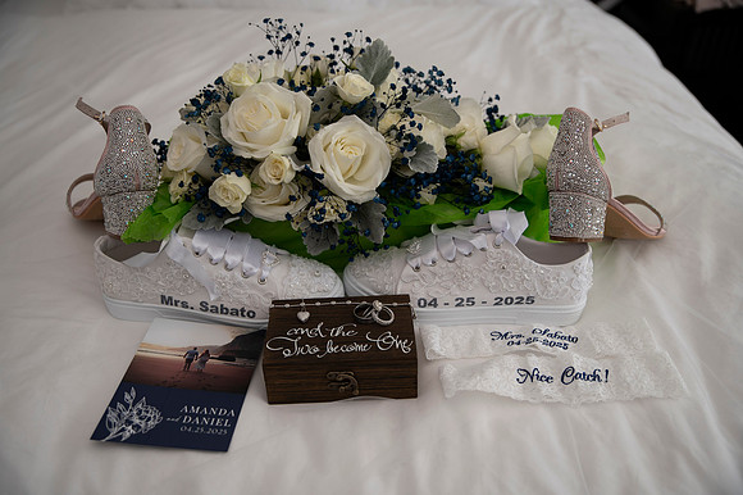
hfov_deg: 54.5
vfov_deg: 37.8
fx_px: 722
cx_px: 372
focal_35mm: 35
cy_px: 248
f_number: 2.8
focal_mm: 35
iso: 400
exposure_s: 1/640
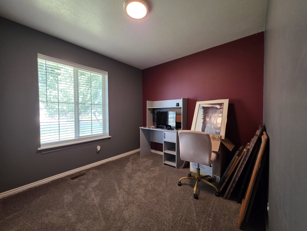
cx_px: 154
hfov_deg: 106.2
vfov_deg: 89.9
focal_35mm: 13
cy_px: 116
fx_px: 115
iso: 250
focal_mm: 2.2
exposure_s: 1/60
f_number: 1.9
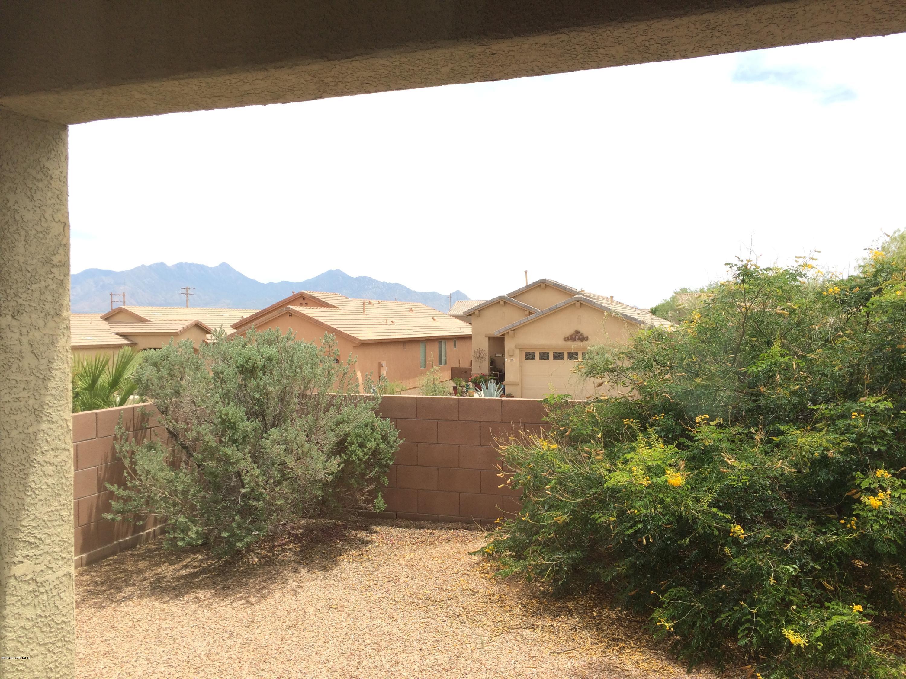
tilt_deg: -0.7
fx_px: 759
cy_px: 340
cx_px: 453
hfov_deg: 61.7
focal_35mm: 29
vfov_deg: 48.2
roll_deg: +0.6
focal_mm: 4.15
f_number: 2.2
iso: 32
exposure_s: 1/733
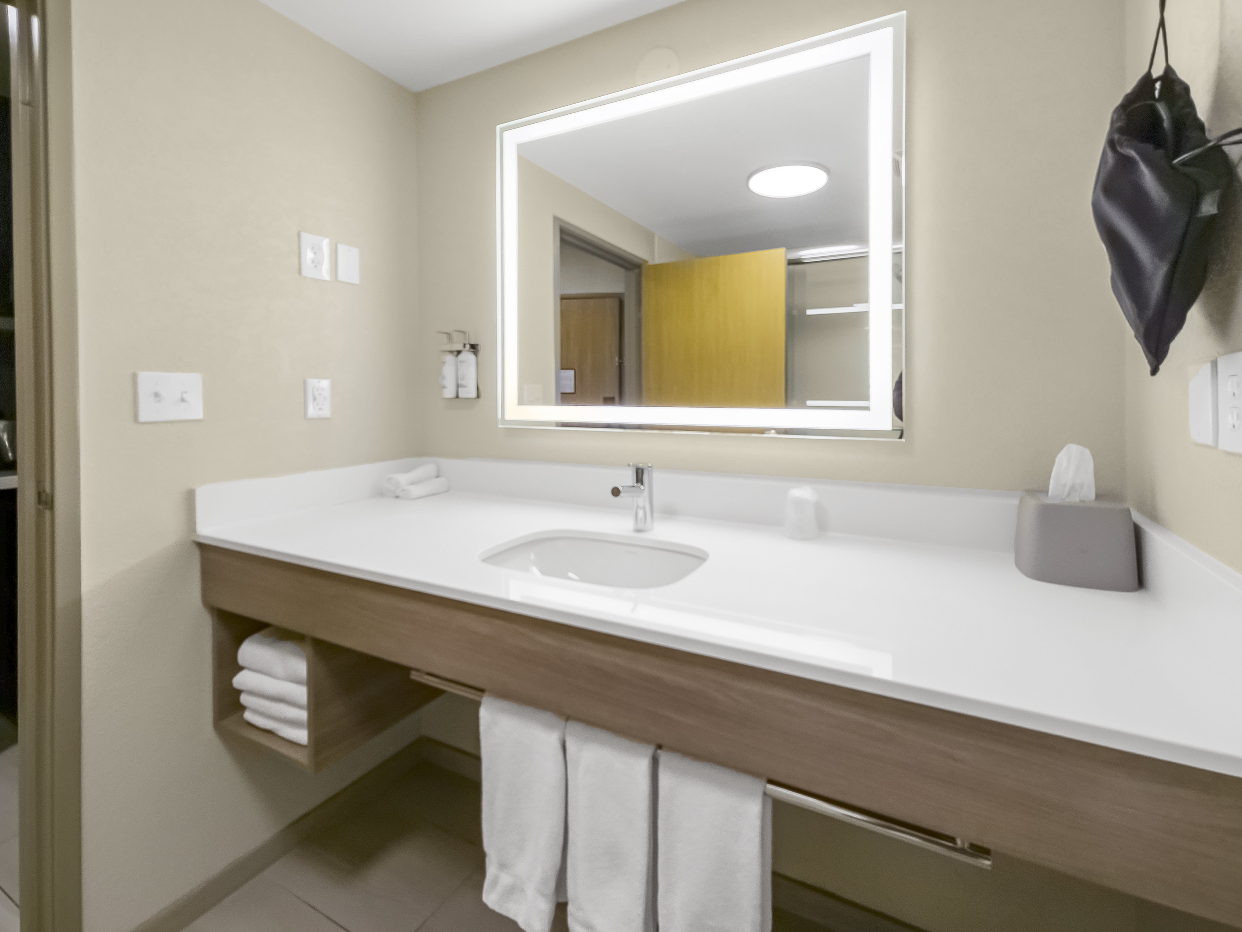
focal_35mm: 13
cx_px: 621
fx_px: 466
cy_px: 466
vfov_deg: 89.9
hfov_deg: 106.2
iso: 64
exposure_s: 1/60
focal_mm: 2.2
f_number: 2.2
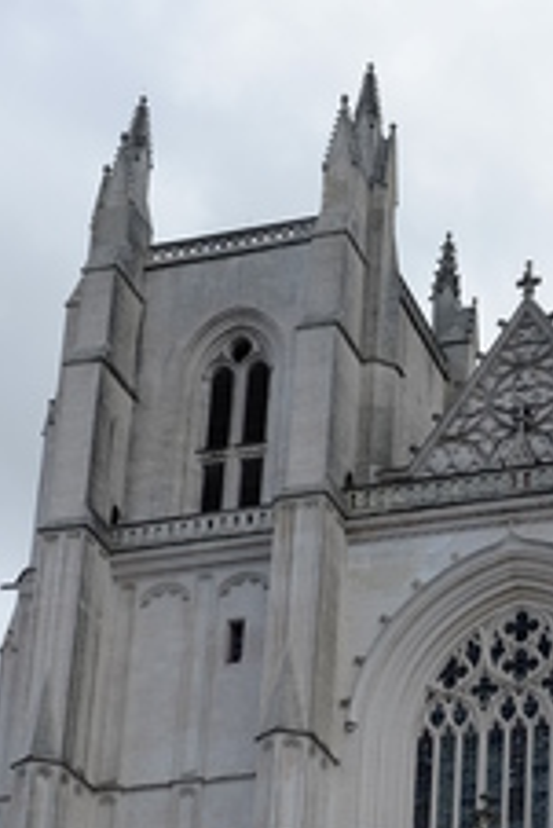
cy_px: 975
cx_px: 641
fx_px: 2139
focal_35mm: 93
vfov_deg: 20.6
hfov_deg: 14.3
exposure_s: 1/220
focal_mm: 23
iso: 400
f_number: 8
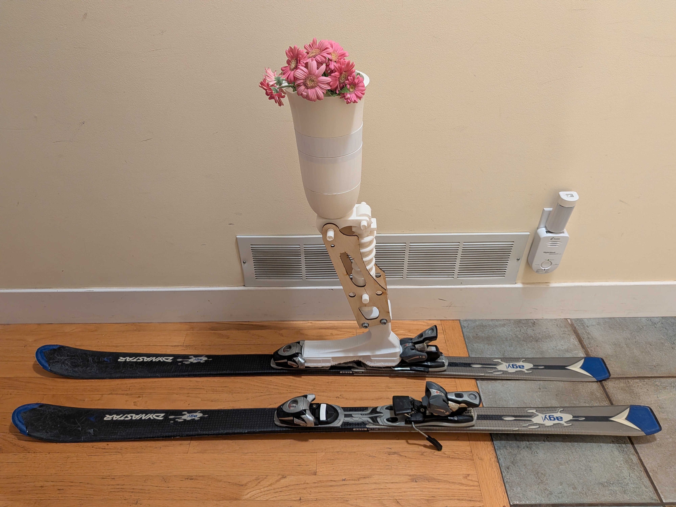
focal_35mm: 24
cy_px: 254
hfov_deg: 71.6
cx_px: 338
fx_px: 469
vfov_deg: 56.8
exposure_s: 1/24
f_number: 1.7
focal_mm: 4.53
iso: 297
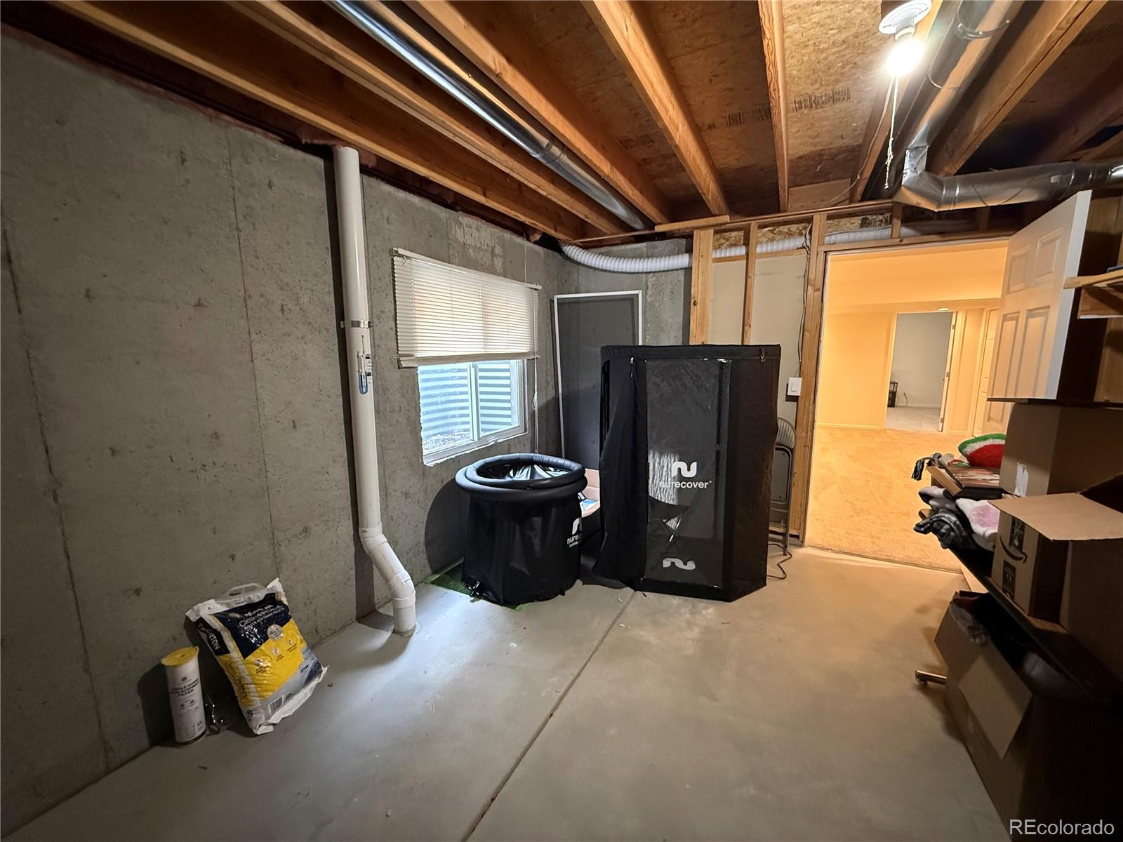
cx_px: 562
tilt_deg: -8.6
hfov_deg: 102.1
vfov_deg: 85.7
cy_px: 421
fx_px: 454
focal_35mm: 14
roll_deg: +0.6
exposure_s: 1/40
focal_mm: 2.22
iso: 1000
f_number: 2.2
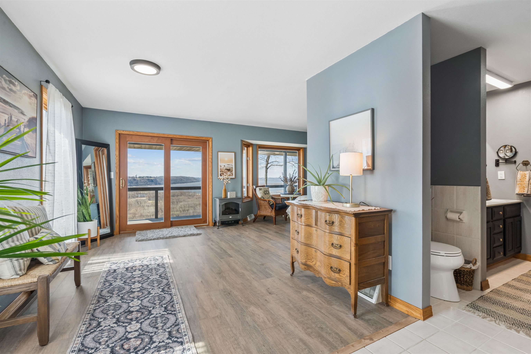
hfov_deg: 96.7
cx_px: 266
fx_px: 236
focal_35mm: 16
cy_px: 177
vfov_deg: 73.7
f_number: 10
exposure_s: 1/80
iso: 800
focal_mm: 16
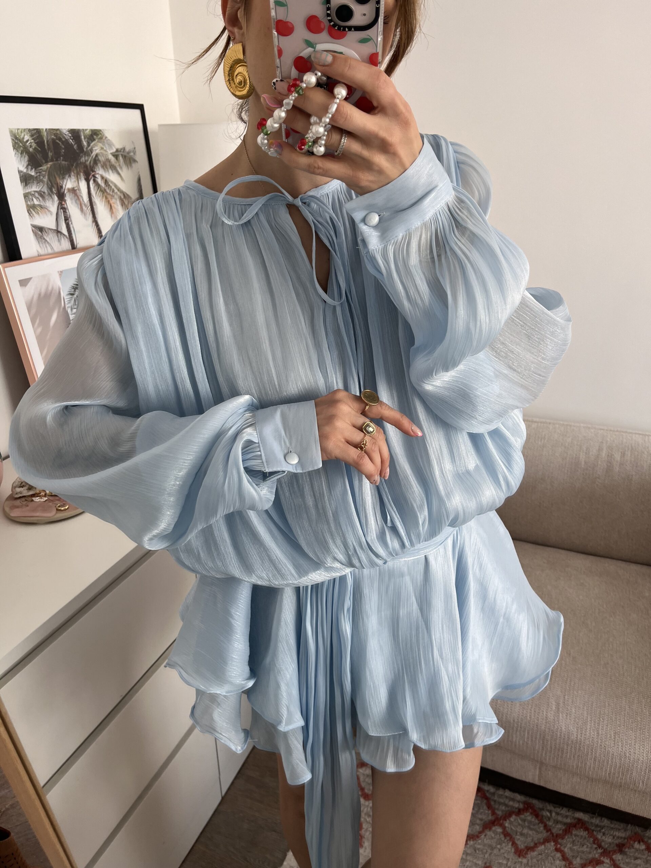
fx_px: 652
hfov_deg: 53.1
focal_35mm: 26
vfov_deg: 67.3
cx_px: 326
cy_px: 434
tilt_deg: -40.1
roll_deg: +2.0
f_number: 1.6
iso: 50
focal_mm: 5.1
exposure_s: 1/122
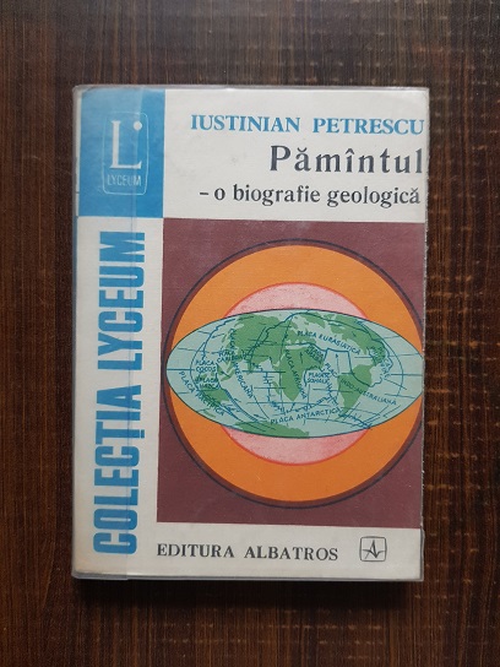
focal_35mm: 26
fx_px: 501
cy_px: 334
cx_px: 250
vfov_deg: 67.3
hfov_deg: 53.1
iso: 200
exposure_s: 1/120
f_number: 1.7
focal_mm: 4.3
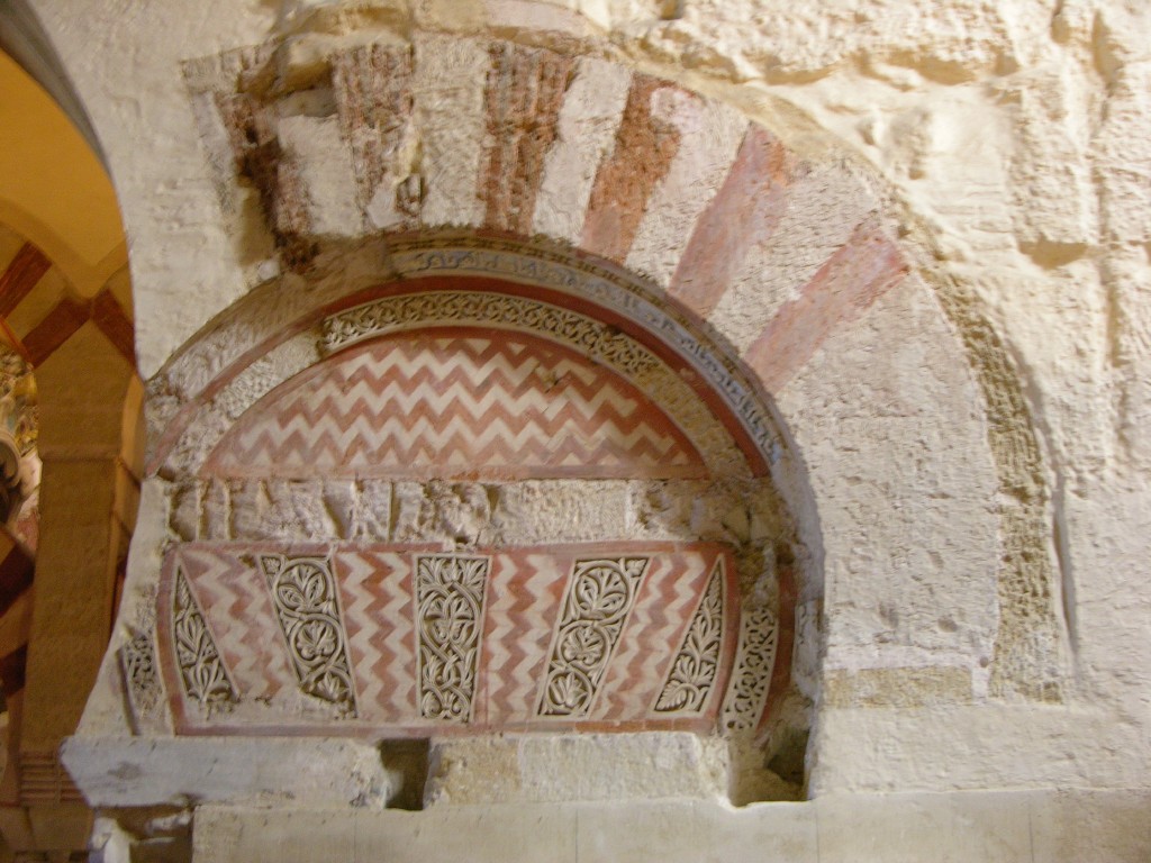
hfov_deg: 33.2
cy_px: 432
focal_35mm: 58
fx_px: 1929
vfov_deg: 25.2
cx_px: 576
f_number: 3.1
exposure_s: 1/4.4
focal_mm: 14.7
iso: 200
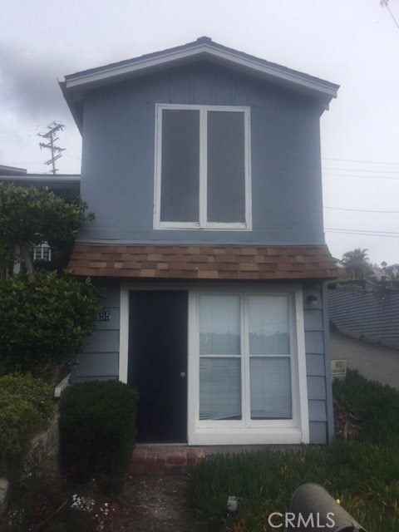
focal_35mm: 29
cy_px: 266
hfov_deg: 48.2
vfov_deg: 61.7
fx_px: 446
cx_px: 200
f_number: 2.2
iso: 32
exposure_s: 1/1980
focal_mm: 4.15
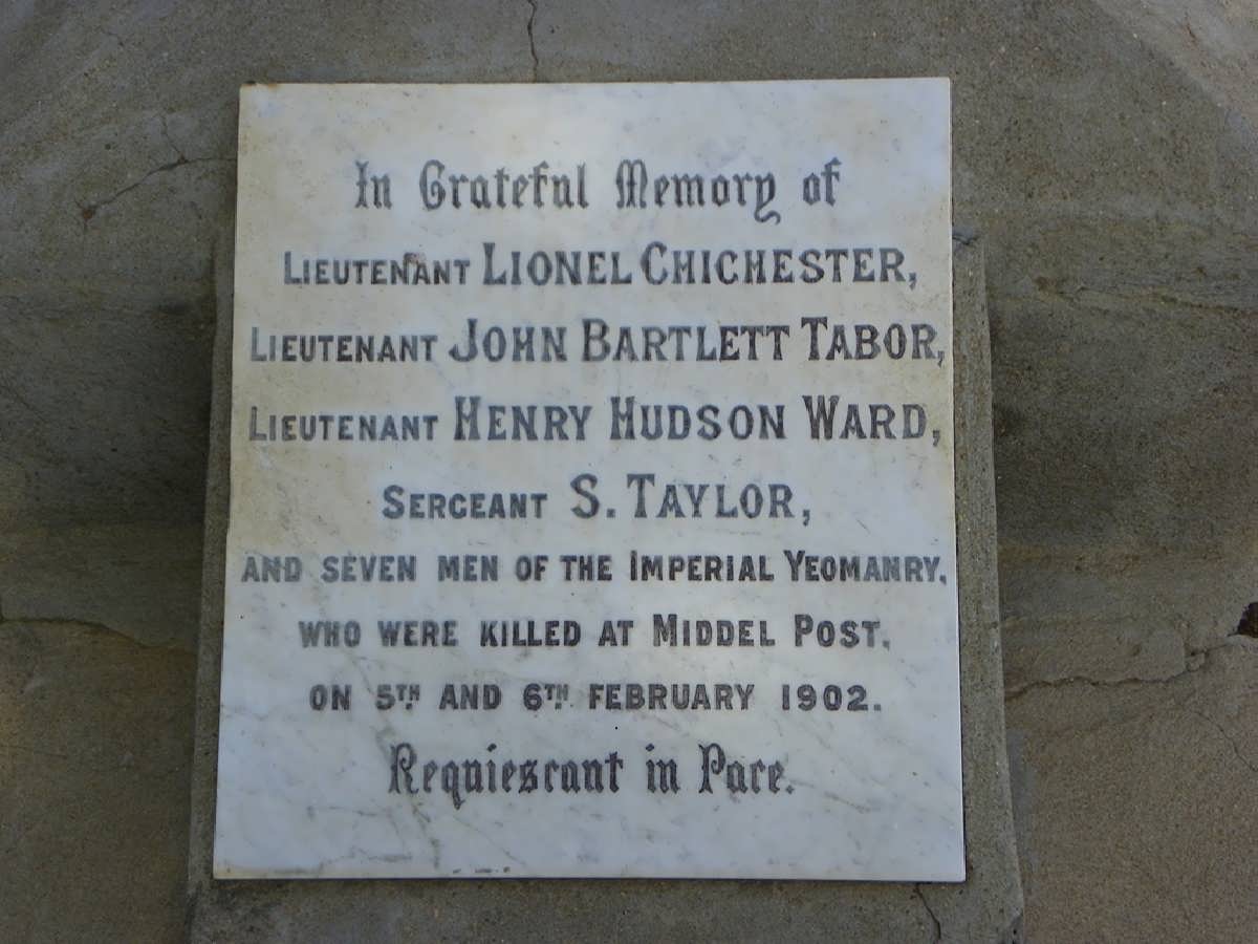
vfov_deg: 22.3
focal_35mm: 66
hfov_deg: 29.4
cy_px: 472
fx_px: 2399
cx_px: 629
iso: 64
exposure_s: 1/320
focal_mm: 11.8
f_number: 3.5
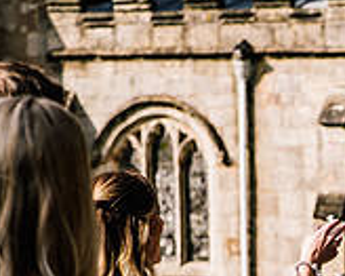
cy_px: 399
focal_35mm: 283
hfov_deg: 6.7
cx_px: 518
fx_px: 2888
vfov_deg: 5.4
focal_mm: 85
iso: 64
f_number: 5
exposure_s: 1/400
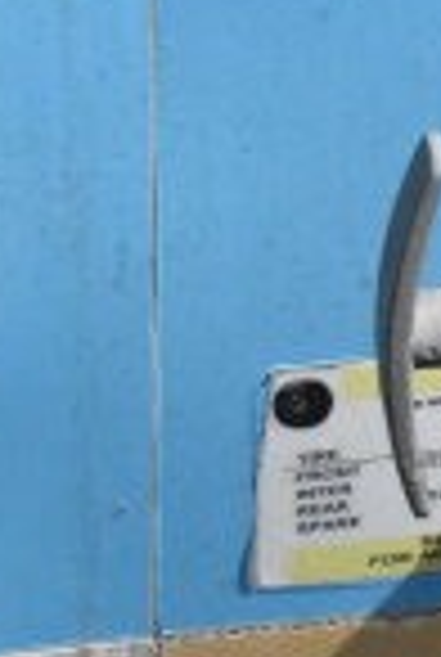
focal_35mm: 344
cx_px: 1053
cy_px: 205
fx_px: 6292
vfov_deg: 6.0
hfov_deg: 3.9
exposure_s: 1/2000
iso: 6400
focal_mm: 55
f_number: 22
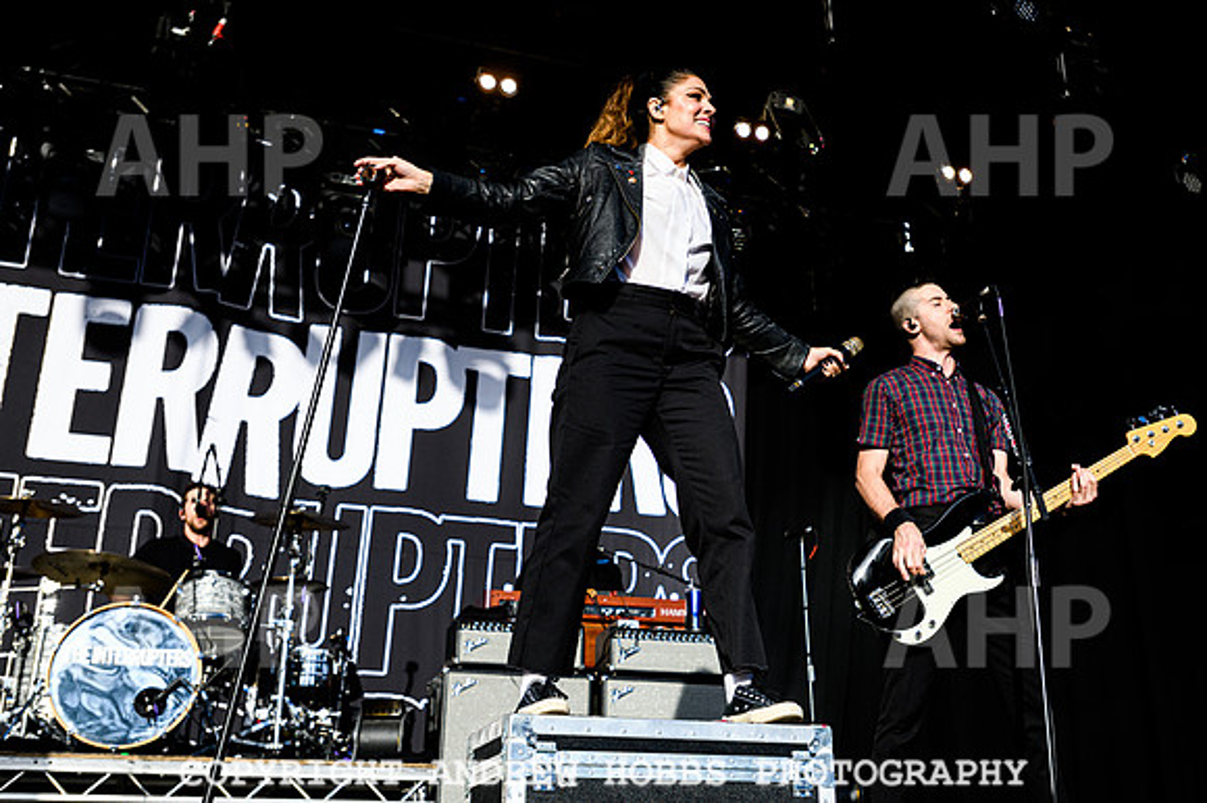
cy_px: 337
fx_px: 1500
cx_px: 701
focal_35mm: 45
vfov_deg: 29.9
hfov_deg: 43.7
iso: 400
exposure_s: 1/2500
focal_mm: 35
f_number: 4.5
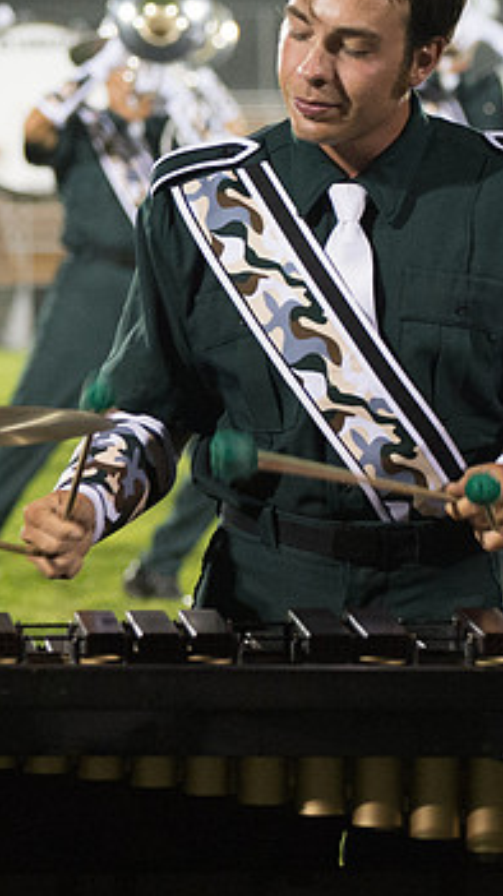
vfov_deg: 7.9
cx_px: 307
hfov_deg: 4.5
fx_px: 6460
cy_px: 302
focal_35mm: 272
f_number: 4.5
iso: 5000
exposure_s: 1/160
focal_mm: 102
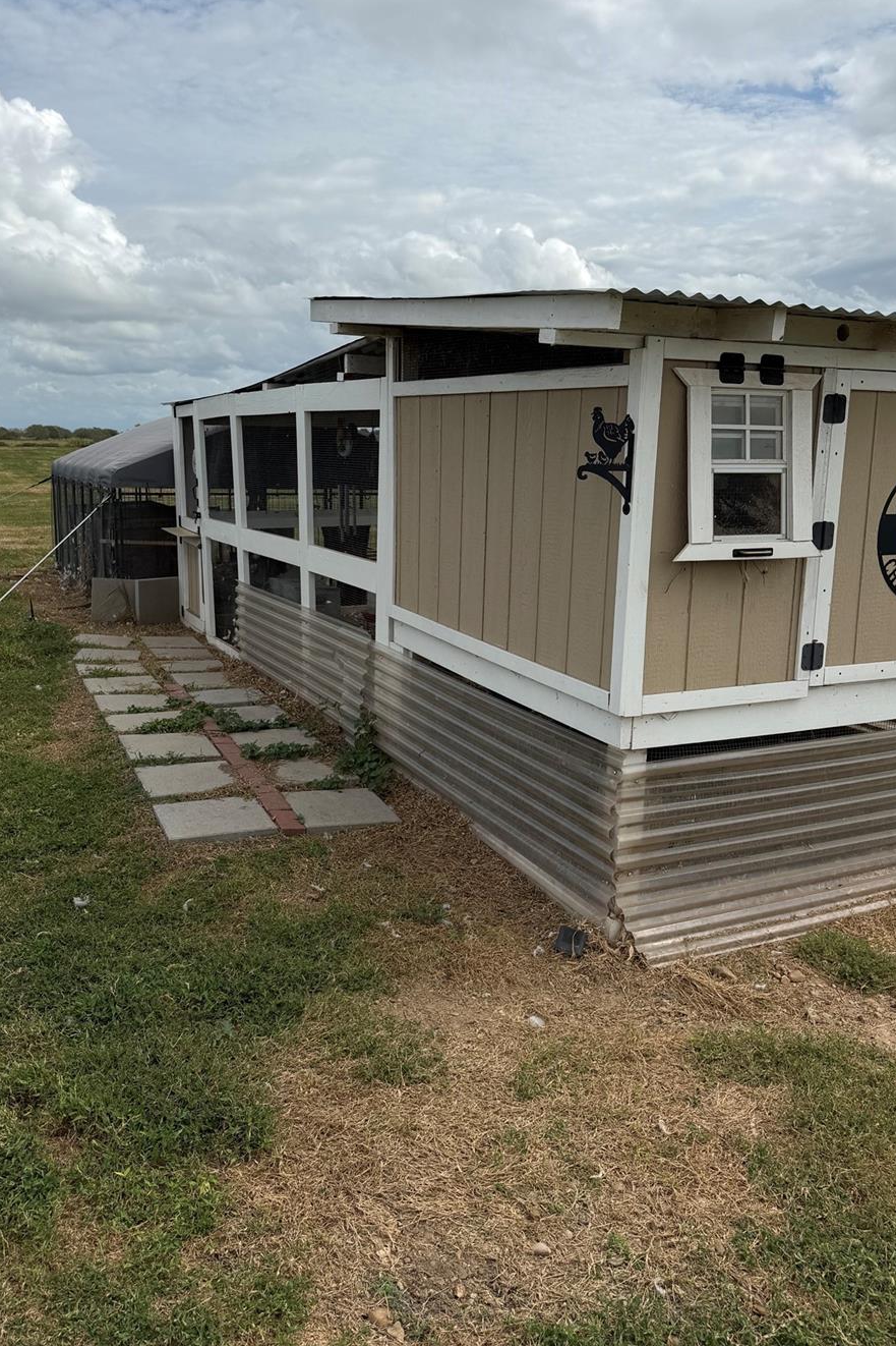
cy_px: 629
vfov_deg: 63.6
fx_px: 1083
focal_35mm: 29
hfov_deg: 44.9
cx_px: 434
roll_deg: +0.6
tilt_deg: -10.3
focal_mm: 6.76
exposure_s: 1/9091
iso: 80
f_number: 1.78
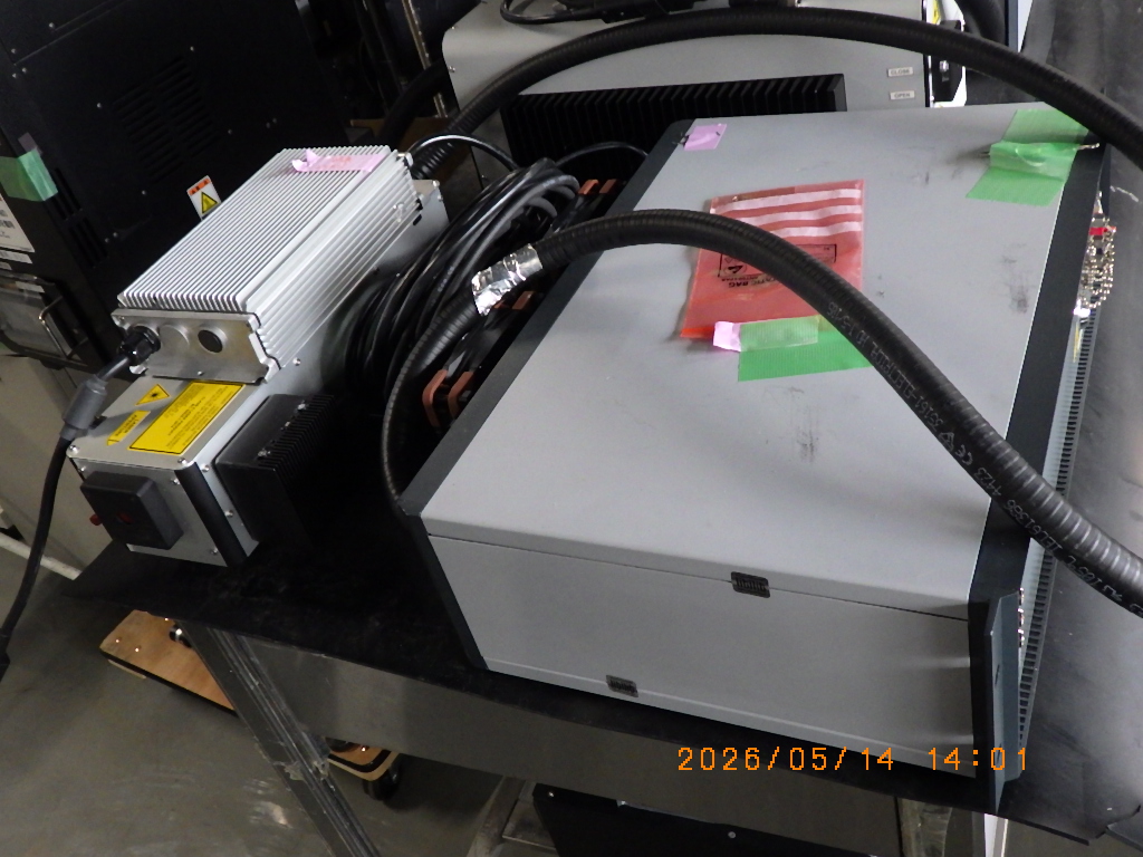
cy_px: 428
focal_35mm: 34
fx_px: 1123
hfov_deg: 54.0
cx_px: 572
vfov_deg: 41.8
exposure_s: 1/50
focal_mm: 6.1
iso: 1000
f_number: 3.8
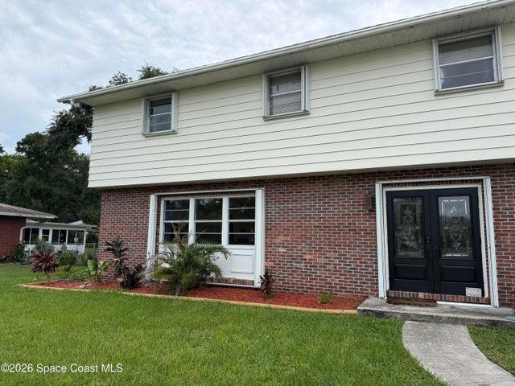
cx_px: 258
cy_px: 193
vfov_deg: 56.8
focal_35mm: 24
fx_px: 357
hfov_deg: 71.6
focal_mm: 6.76
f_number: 1.78
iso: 100
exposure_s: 1/3279
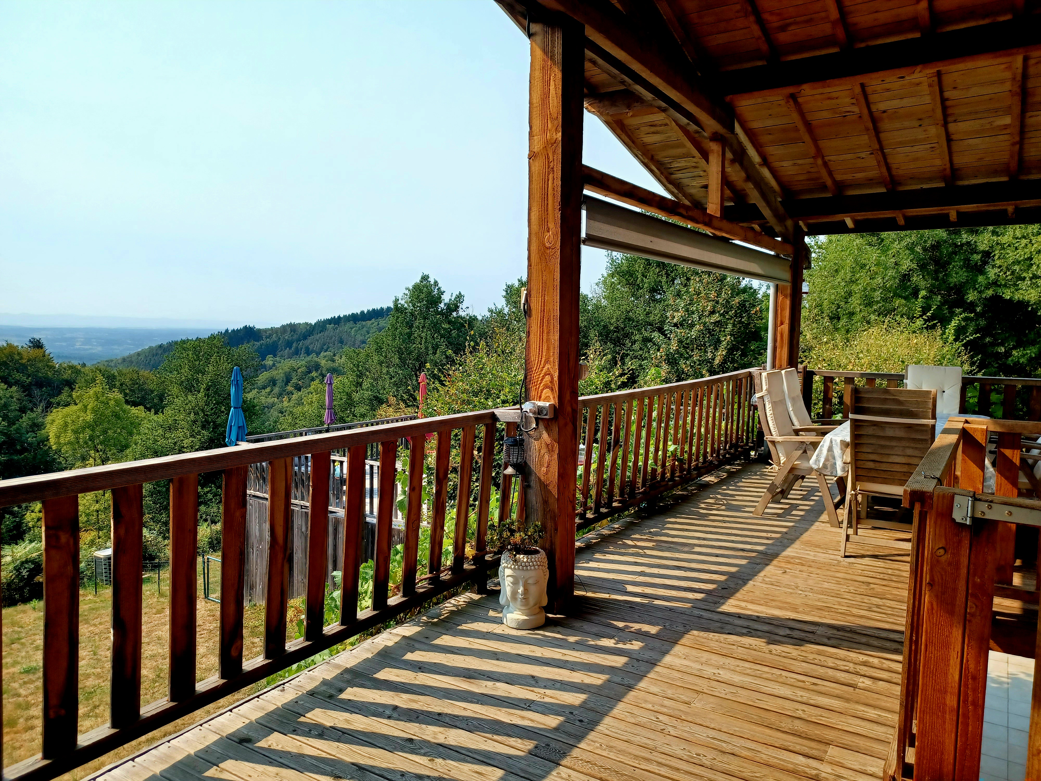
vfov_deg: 54.9
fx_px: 752
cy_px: 390
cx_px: 520
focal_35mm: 25
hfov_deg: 69.4
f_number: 1.8
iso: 32
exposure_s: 1/417
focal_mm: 4.6
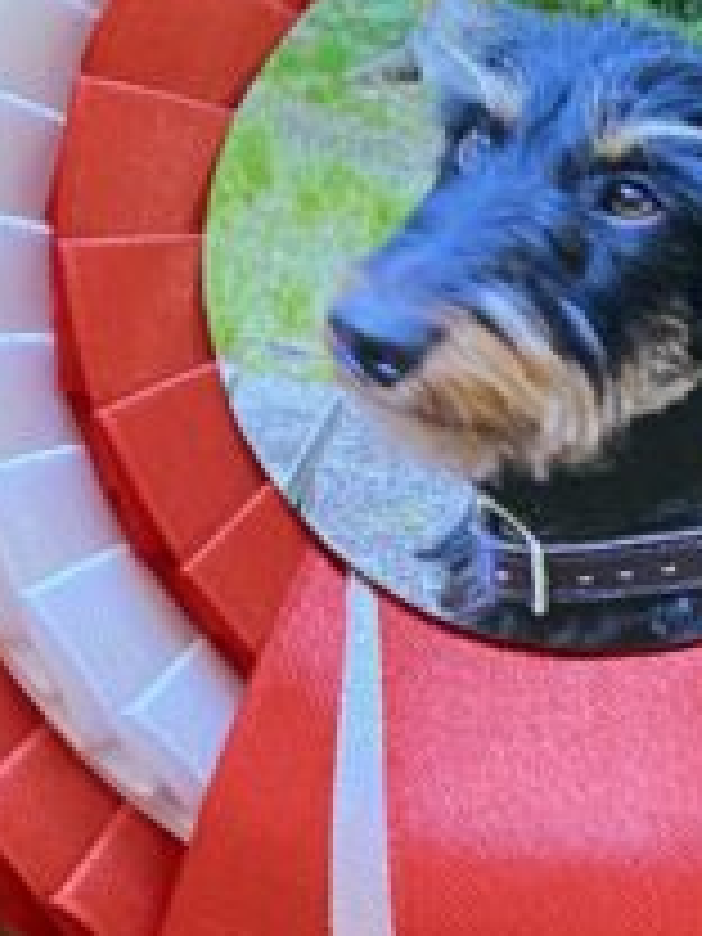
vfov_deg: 15.0
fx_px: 3461
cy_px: 1040
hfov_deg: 11.5
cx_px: 549
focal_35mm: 128
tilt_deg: -85.7
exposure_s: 1/60
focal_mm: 4.25
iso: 320
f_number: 1.8
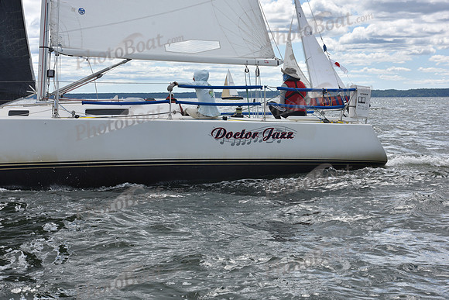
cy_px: 150
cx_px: 224
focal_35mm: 75
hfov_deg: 27.0
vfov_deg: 18.2
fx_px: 936
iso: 250
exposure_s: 1/800
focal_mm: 75
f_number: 9
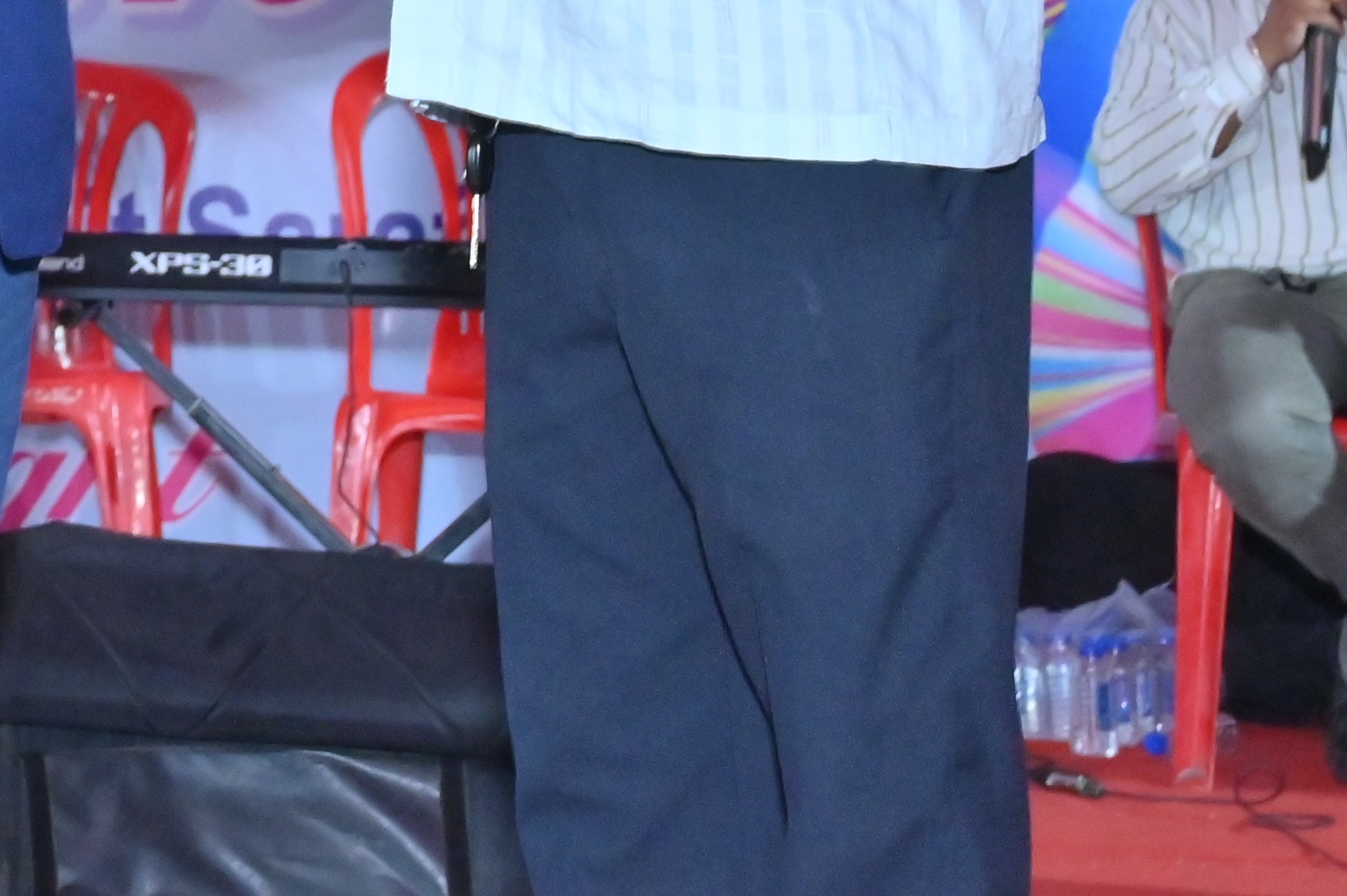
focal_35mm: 124
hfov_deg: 15.9
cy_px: -247
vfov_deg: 10.8
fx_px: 4630
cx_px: -242
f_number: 5.6
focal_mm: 33.5
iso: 3200
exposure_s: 1/100
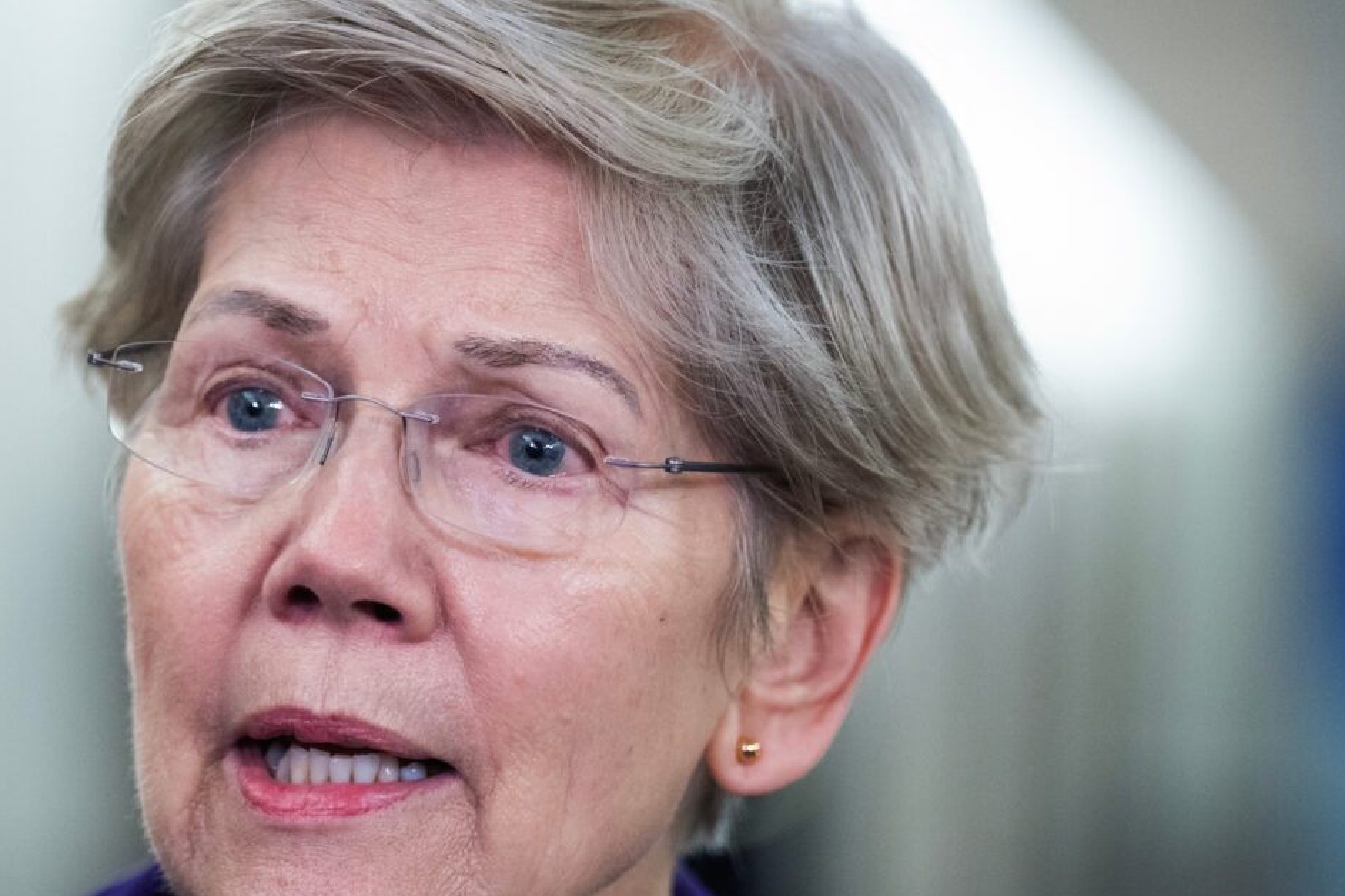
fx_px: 10270
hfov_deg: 7.5
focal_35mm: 275
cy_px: 622
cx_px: 387
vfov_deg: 5.0
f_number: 2.8
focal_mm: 160
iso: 3200
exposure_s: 1/320
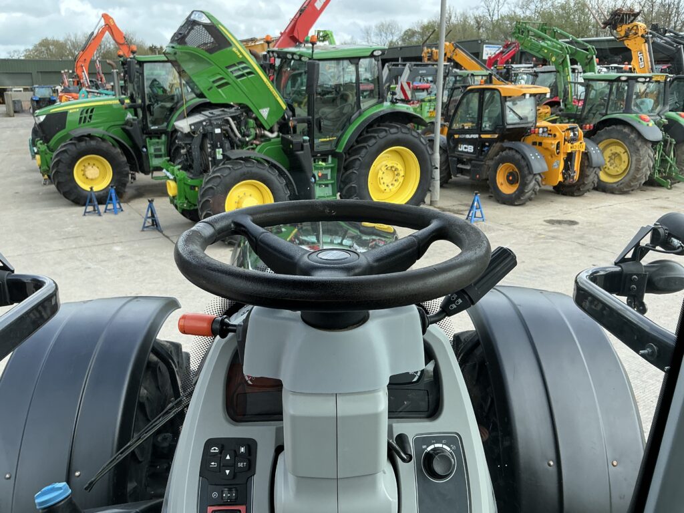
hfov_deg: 63.4
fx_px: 553
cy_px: 256
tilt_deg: -16.5
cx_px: 342
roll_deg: -0.6
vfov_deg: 49.7
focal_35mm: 28
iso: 25
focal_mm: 3
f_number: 1.8
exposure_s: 1/324
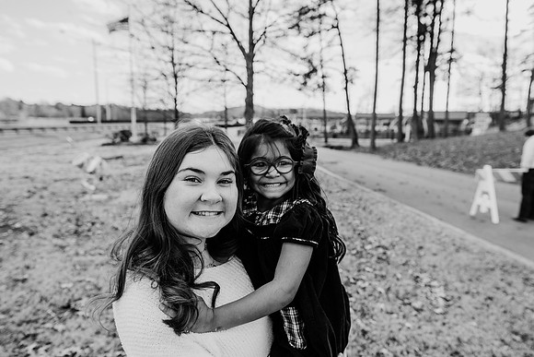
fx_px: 356
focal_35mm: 24
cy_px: 178
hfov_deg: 73.7
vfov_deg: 53.2
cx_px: 267
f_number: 3.5
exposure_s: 1/400
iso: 100
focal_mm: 24
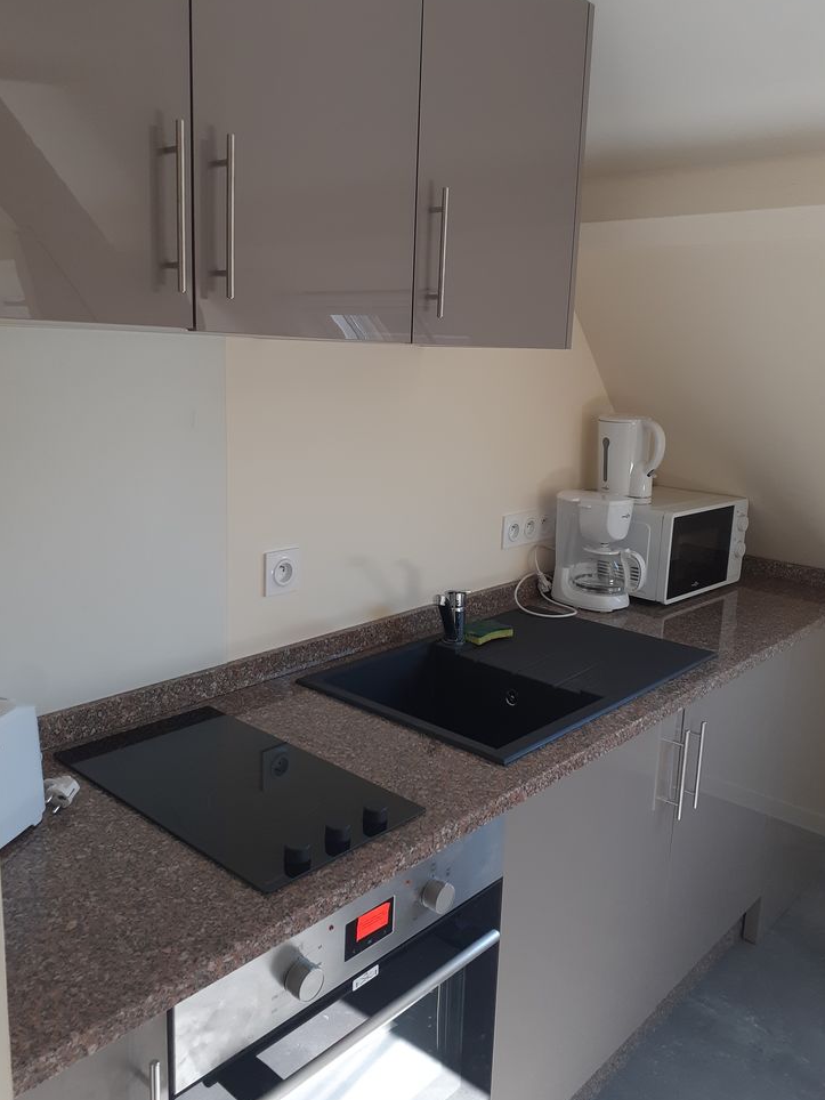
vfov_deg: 63.4
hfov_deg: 49.7
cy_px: 537
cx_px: 407
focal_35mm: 28
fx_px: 890
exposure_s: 1/100
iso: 64
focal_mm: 3.6
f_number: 1.9
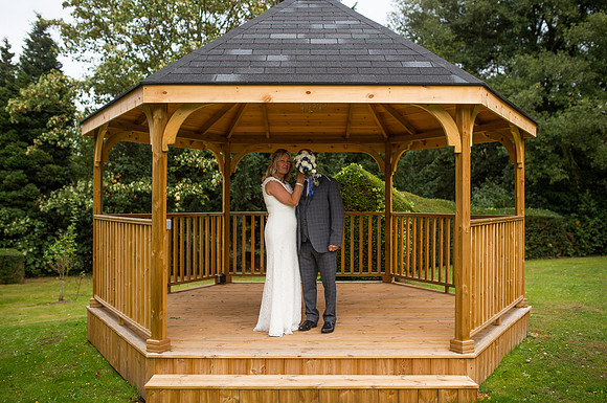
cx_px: 304
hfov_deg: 52.2
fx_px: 620
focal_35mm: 37
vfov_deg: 36.0
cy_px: 202
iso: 100
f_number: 2.2
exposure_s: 1/320
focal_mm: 35
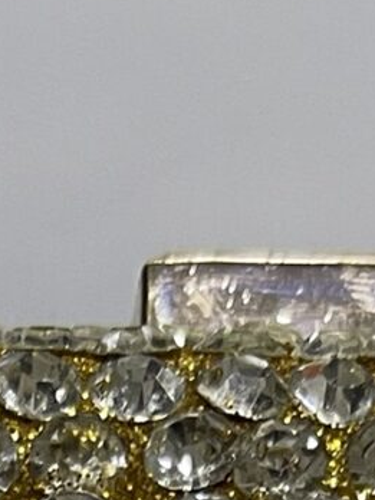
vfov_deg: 9.0
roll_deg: +0.0
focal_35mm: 184
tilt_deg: -32.9
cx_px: -76
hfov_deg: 8.0
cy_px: 1427
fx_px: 2658
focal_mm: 5.1
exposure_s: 1/50
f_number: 1.6
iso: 125
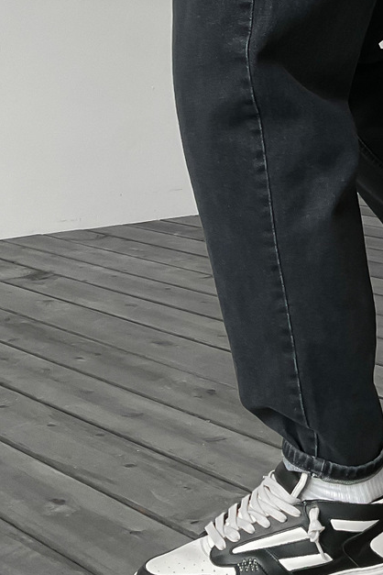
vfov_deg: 25.4
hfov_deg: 17.1
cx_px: 424
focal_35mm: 77
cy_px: 45
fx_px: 1229
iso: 64
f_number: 1.8
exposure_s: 1/90
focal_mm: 3
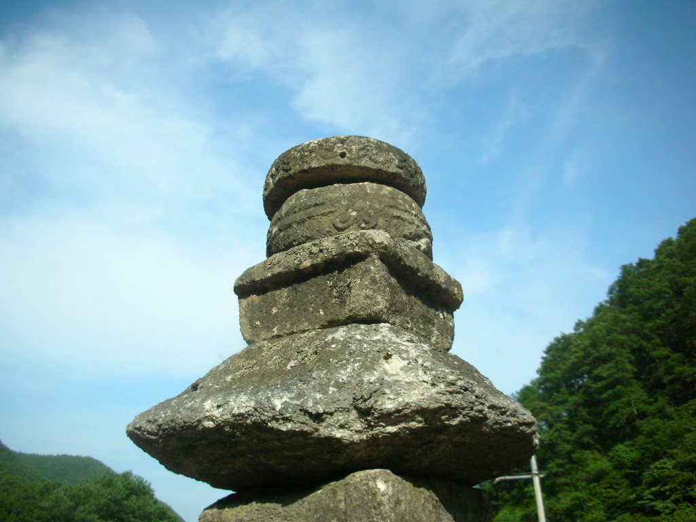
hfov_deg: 52.6
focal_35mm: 35
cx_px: 348
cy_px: 261
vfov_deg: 40.7
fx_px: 704
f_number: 8.5
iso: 200
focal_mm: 5.8
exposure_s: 1/250
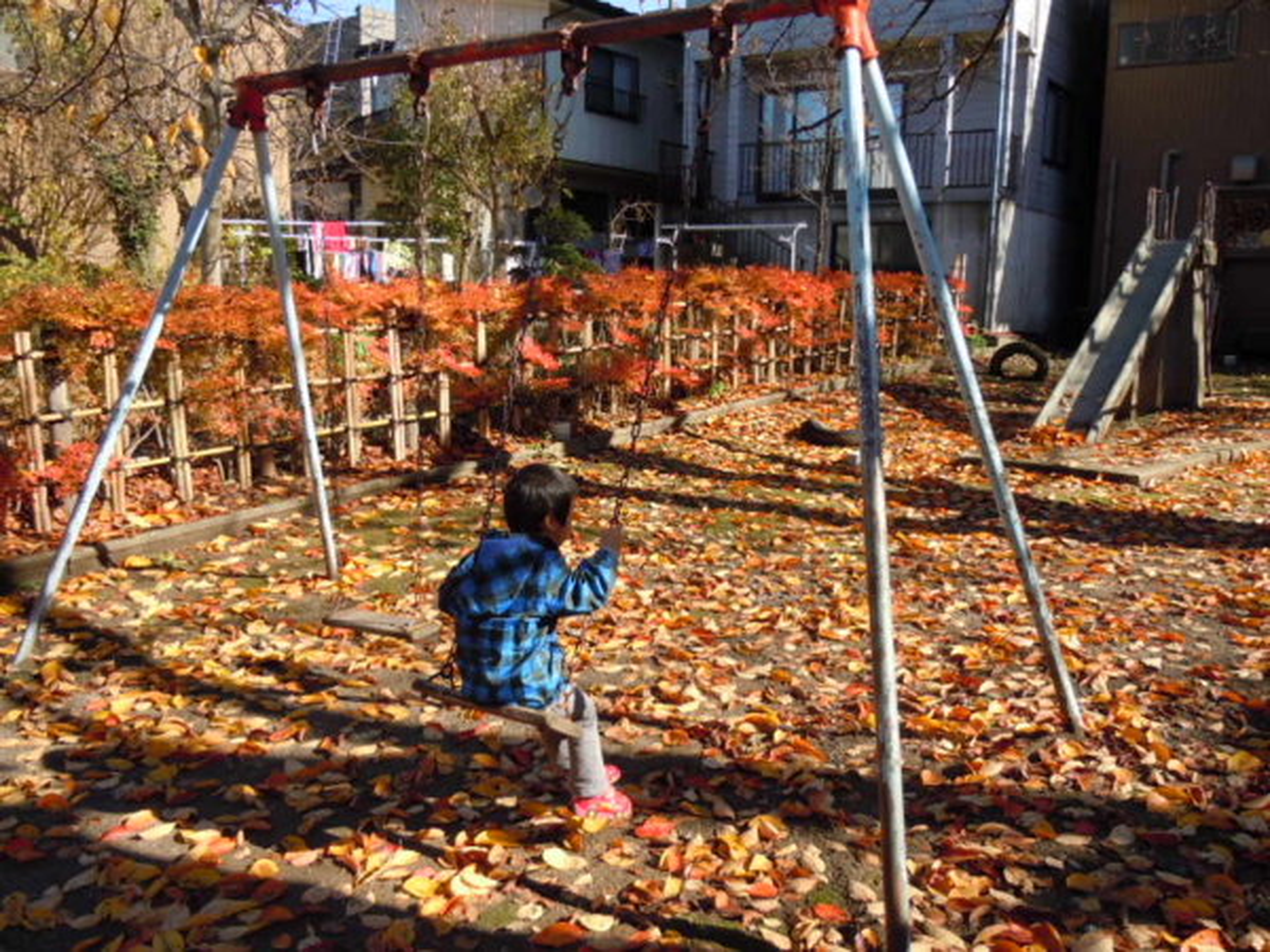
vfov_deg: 46.8
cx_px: 635
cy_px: 476
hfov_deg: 60.0
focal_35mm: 30
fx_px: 1101
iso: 100
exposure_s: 1/400
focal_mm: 5.4
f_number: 3.5
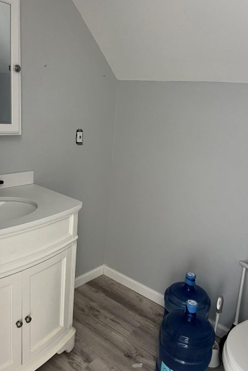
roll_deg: -4.4
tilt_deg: -14.9
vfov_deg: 61.9
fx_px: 310
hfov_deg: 43.6
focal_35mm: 30
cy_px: 195
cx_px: 122
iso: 500
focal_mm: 5.7
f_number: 1.5
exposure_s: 1/47
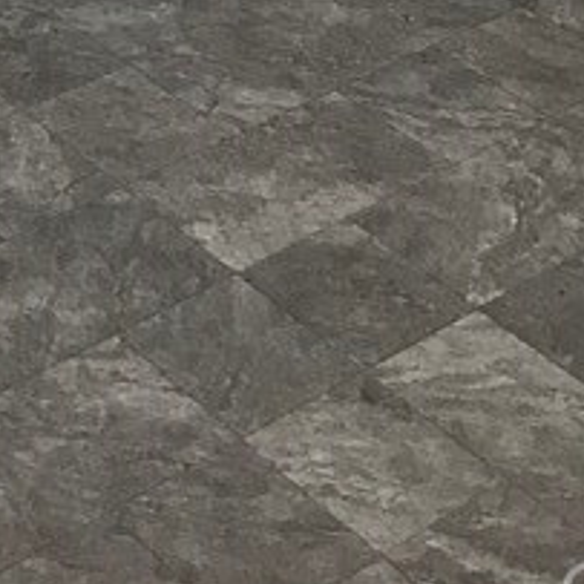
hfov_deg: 13.1
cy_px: -857
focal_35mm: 125
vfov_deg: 11.4
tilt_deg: -10.4
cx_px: -311
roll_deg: -0.1
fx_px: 2386
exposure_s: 1/30
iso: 32
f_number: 1.8
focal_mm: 3.99
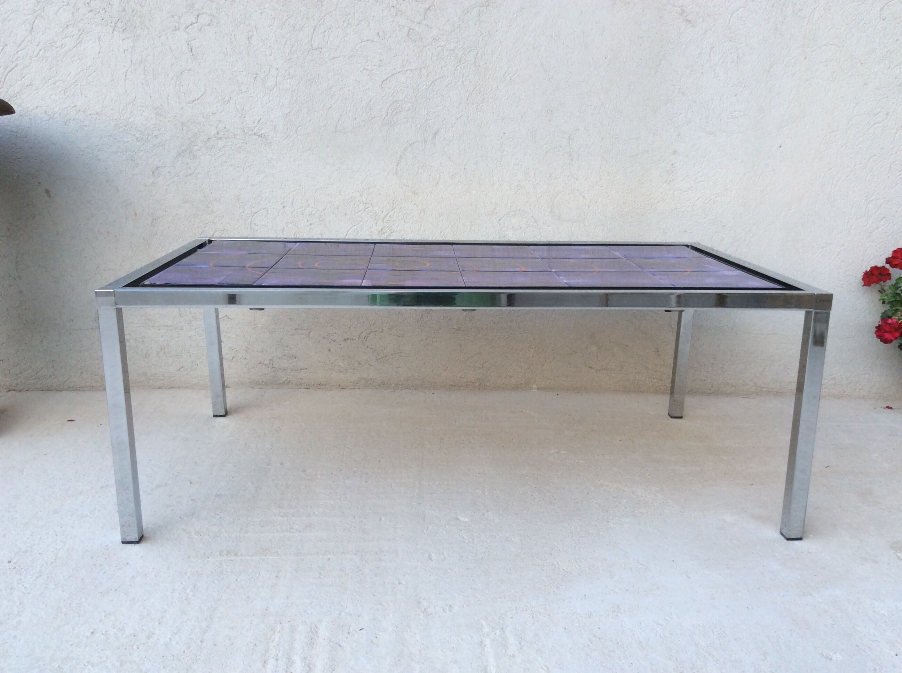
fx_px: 833
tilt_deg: -14.7
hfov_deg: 56.9
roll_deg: -0.2
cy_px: 336
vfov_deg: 44.1
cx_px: 451
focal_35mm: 32
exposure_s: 1/107
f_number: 2.4
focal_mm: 3.3
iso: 32
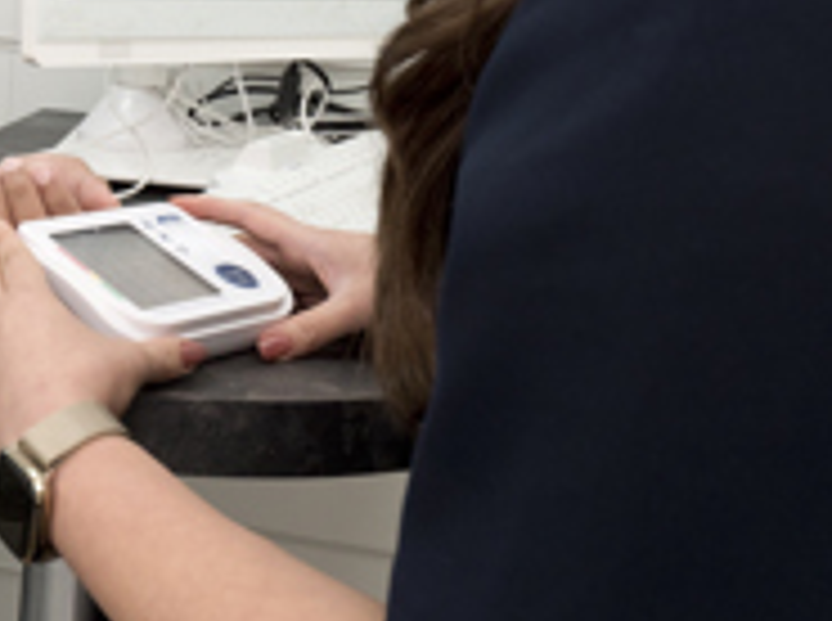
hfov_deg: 27.3
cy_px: 115
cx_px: -90
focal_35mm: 65
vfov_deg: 22.2
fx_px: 1559
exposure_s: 1/125
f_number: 4.5
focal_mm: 12
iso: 500
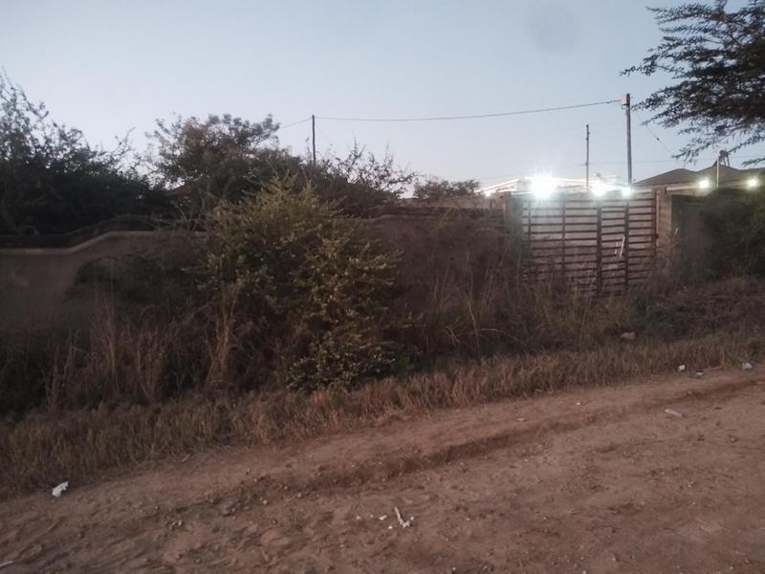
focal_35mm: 26
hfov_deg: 67.3
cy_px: 287
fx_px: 575
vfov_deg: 53.1
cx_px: 382
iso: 7103
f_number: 1.9
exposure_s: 1/16.7
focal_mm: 4.95
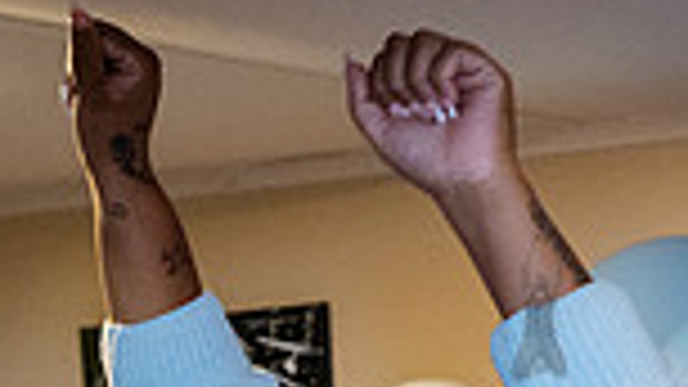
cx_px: 535
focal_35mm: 139
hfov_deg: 15.4
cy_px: 734
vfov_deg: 8.3
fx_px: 2535
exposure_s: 1/320
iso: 6400
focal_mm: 35
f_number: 4
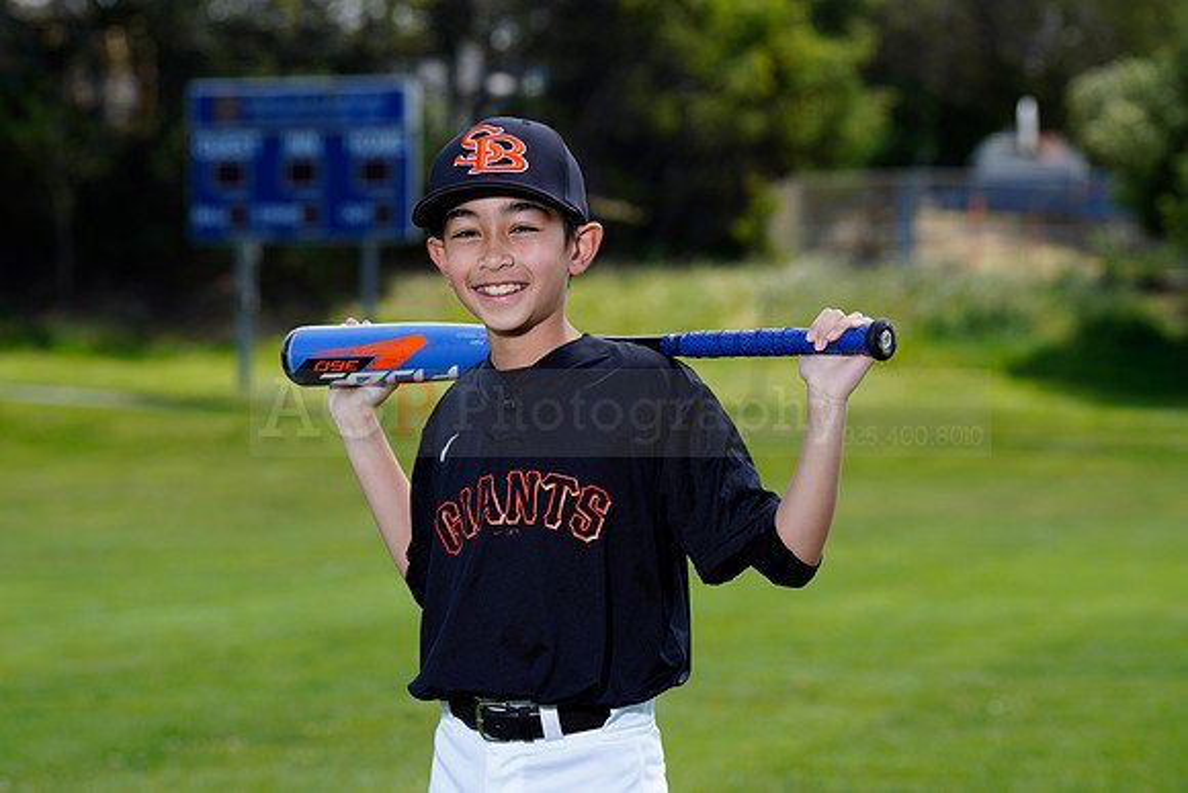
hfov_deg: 14.7
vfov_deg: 9.8
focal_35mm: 140
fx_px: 4621
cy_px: 396
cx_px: 594
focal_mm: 140
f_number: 6.3
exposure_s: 1/250
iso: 100
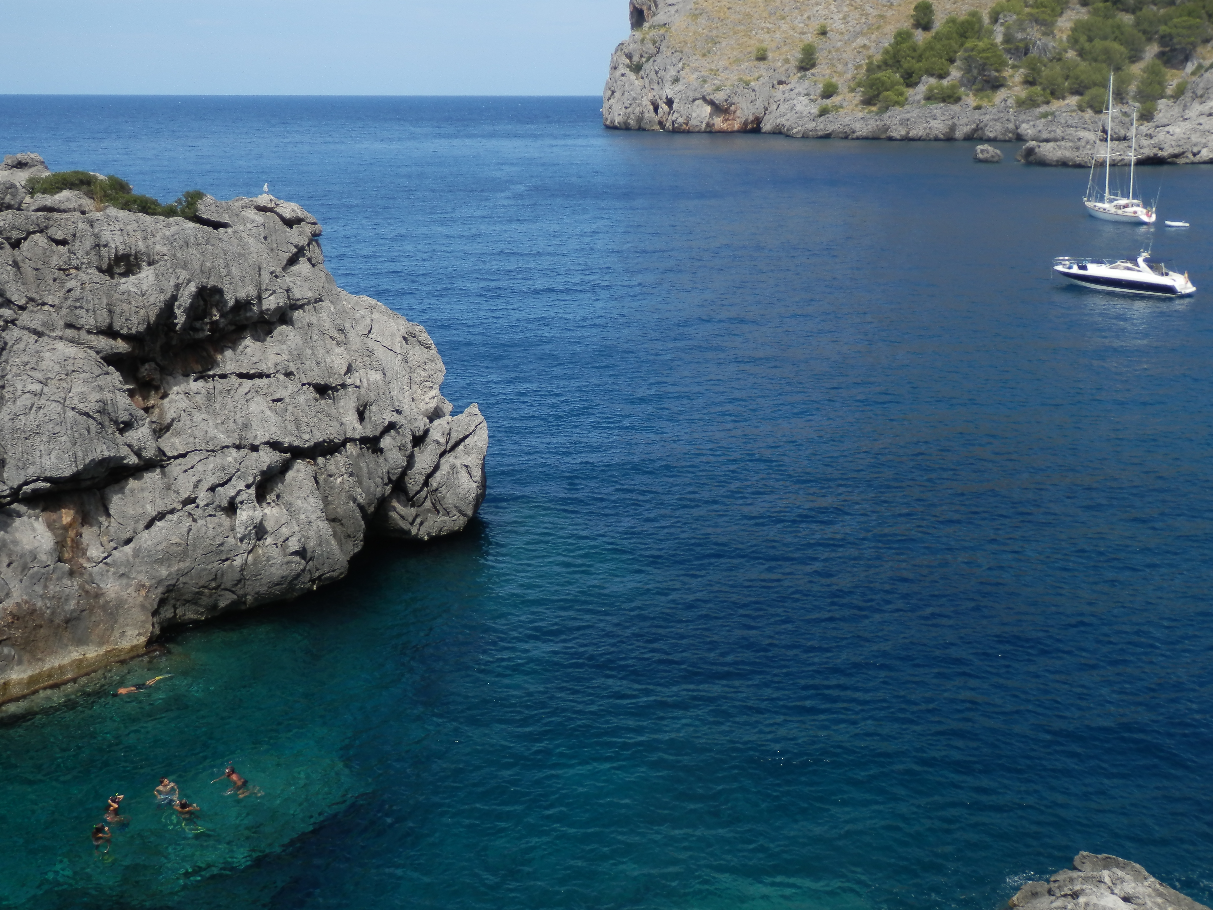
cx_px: 606
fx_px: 1191
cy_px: 455
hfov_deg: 54.0
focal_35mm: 34
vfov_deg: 41.8
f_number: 3.5
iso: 80
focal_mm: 6.2
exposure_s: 1/1000
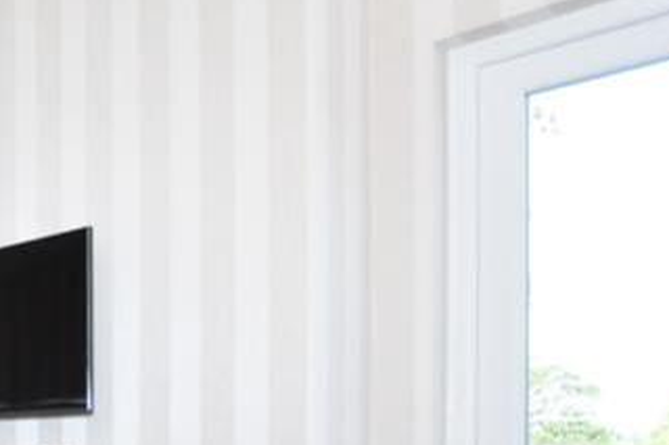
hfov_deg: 29.6
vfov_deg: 26.3
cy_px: 466
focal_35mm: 48
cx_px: -270
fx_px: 892
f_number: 4
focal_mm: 10
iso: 400
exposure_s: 1/250
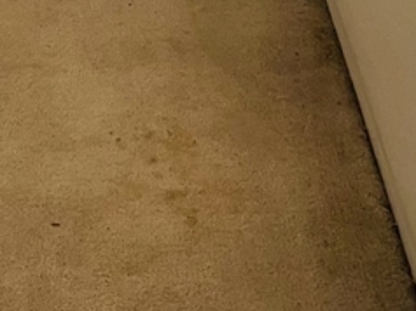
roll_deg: +0.7
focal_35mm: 112
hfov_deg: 17.5
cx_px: 89
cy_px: -323
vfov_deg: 11.7
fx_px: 1345
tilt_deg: -12.6
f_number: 1.5
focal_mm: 5.7
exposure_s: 1/60
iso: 100
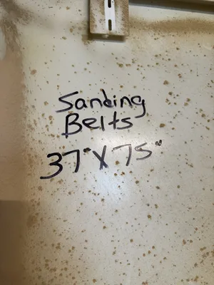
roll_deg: -0.3
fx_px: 198
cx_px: 107
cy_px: 142
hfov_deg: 56.8
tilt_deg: +10.5
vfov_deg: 71.6
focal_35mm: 24
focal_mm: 6.76
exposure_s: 1/41
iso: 160
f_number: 1.78
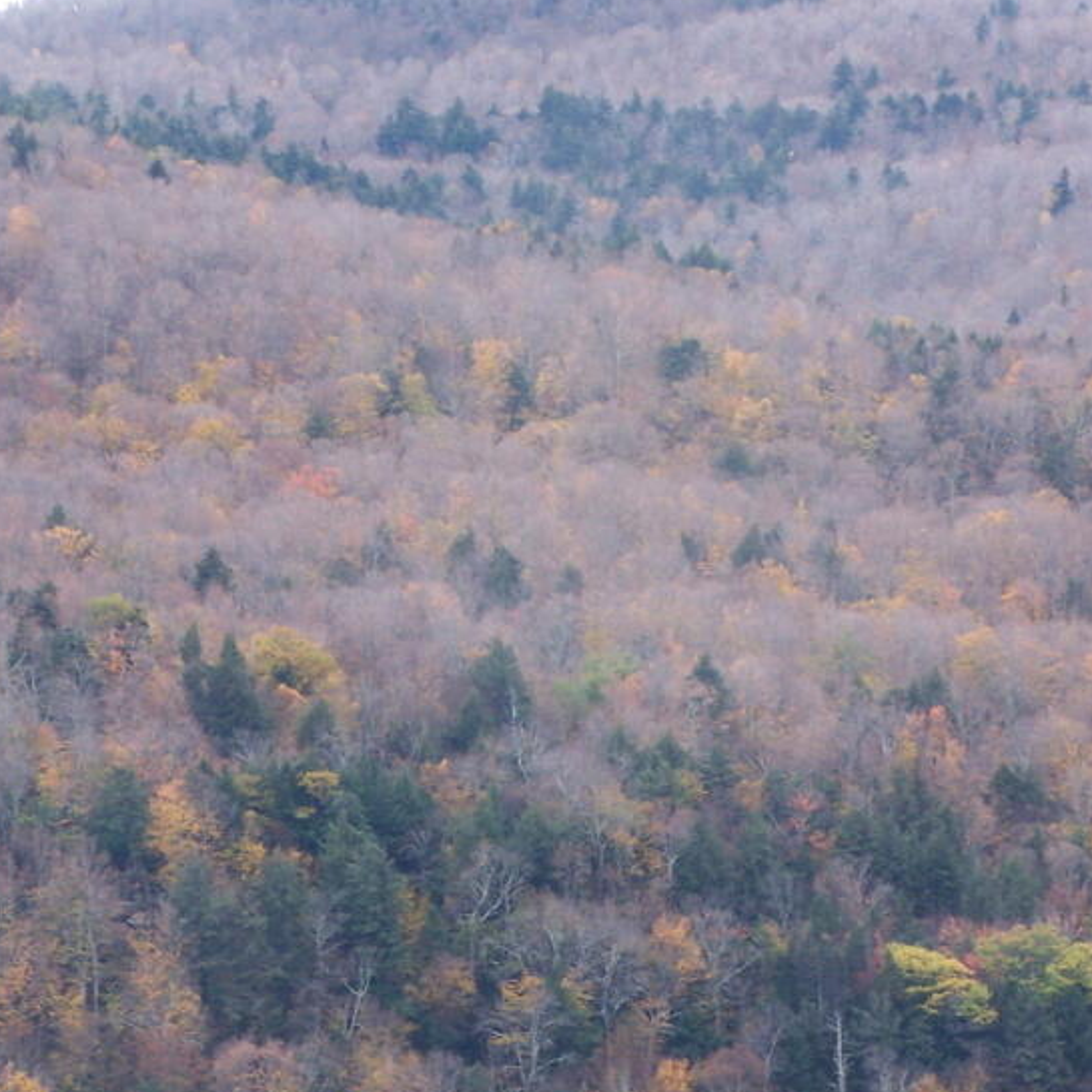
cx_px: 745
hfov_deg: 7.6
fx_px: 8244
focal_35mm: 231
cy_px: 417
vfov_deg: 7.6
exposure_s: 1/200
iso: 80
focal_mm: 23.1
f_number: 3.2
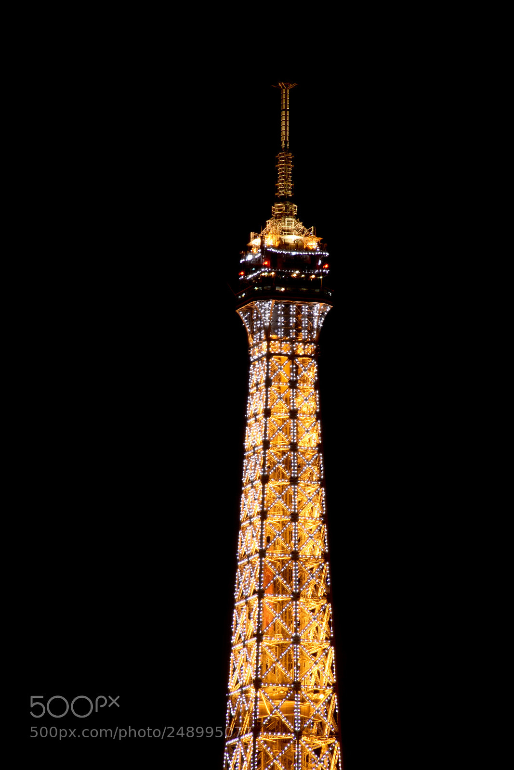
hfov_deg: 4.4
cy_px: 385
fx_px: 6744
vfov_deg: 6.5
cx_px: 257
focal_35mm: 315
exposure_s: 6
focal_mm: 210
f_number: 18
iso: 100
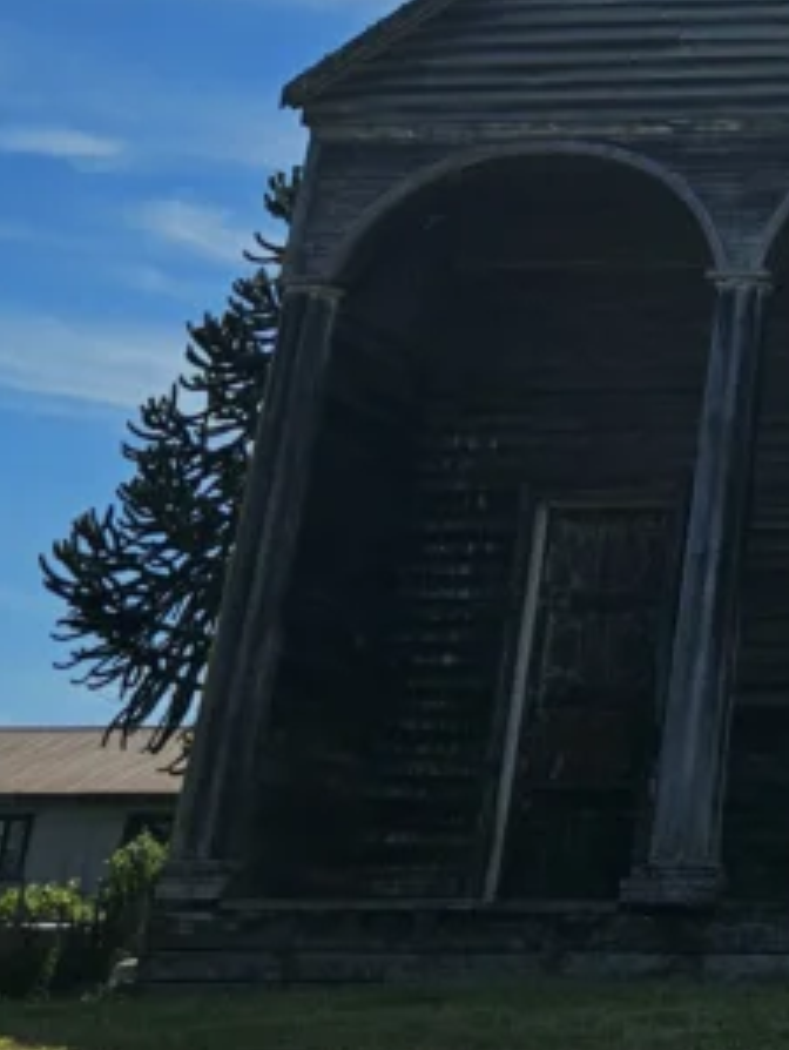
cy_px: -490
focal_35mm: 79
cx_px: 1180
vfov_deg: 21.2
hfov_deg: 16.9
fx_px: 2397
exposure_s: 1/2192
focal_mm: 6.3
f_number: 1.7
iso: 10
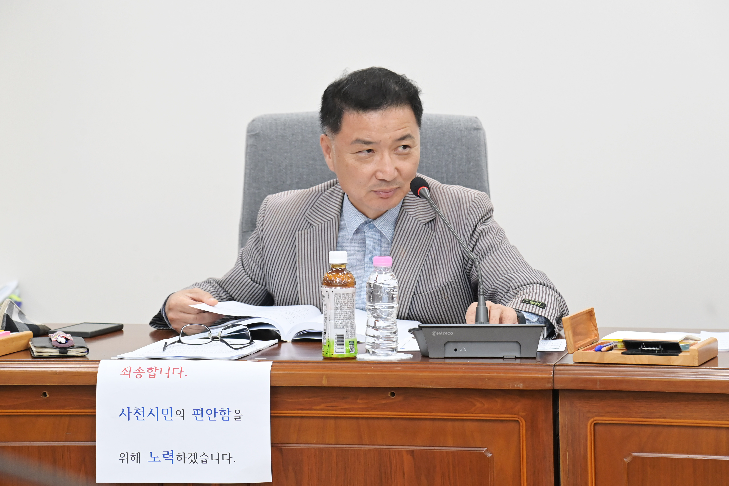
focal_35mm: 105
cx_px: 364
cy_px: 243
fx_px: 2126
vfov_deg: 13.0
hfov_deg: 19.5
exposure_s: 1/250
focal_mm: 105
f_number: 6.3
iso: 3200
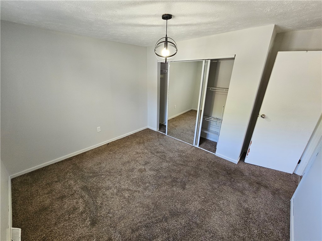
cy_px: 120
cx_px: 161
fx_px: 121
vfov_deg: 89.9
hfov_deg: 106.2
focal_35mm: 13
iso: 250
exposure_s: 1/60
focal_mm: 2.2
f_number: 2.2
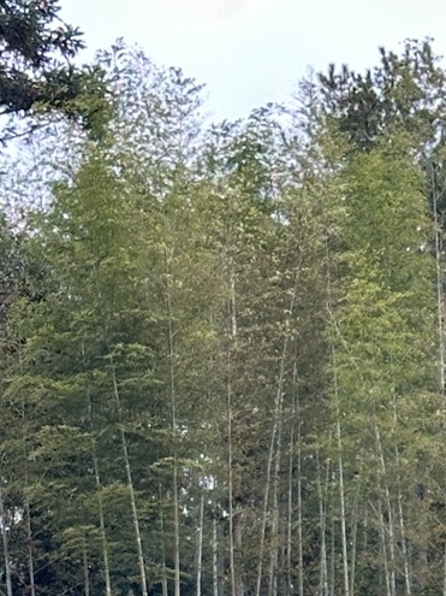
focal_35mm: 194
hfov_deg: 7.5
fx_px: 3334
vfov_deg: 9.9
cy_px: 897
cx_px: 647
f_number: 1.78
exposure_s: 1/373
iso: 64
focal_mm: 6.86
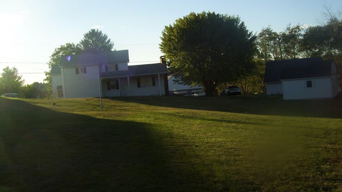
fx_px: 363
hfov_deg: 50.5
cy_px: 78
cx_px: 170
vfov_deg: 29.6
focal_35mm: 40
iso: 80
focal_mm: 6
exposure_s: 1/320
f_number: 4.8
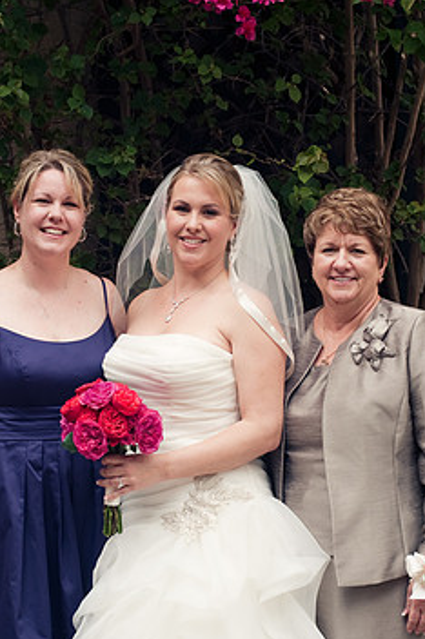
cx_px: 199
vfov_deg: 31.3
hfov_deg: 21.2
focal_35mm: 64
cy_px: 390
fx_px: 1135
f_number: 5.6
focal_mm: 50
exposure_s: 1/250
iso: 400
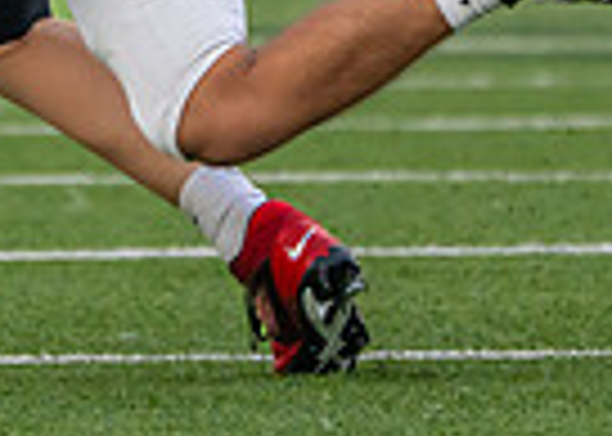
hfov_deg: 1.5
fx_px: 24131
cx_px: 80
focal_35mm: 1389
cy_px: -297
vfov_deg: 1.0
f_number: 5.6
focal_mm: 256
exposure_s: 1/1600
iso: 1000
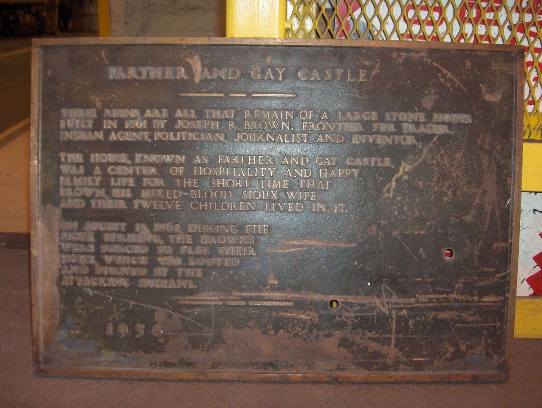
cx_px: 271
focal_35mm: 39
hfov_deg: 47.8
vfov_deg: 36.9
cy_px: 204
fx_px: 612
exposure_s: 1/60
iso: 100
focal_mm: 8
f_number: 2.8
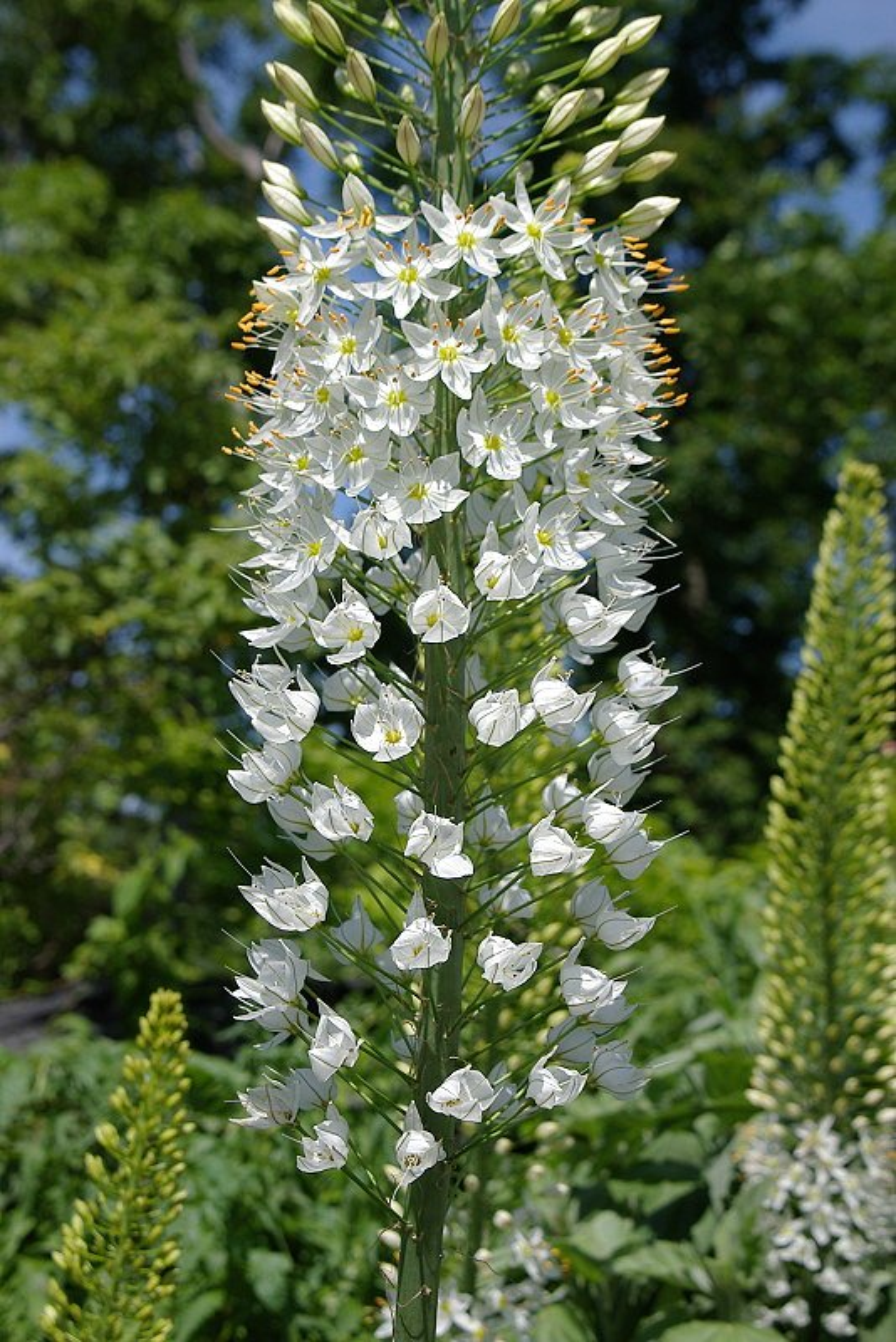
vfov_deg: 29.9
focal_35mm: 68
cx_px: 448
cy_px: 671
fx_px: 2518
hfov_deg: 20.2
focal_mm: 45
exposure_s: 1/500
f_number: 8
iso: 200
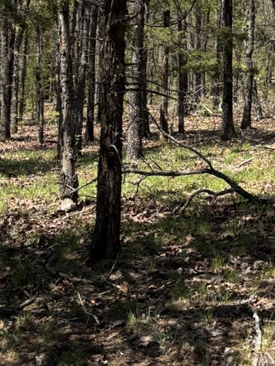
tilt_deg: +7.1
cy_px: -1
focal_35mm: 83
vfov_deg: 22.6
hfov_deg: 16.2
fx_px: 879
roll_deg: +0.5
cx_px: 421
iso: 50
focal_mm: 5.96
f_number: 1.6
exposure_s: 1/1295
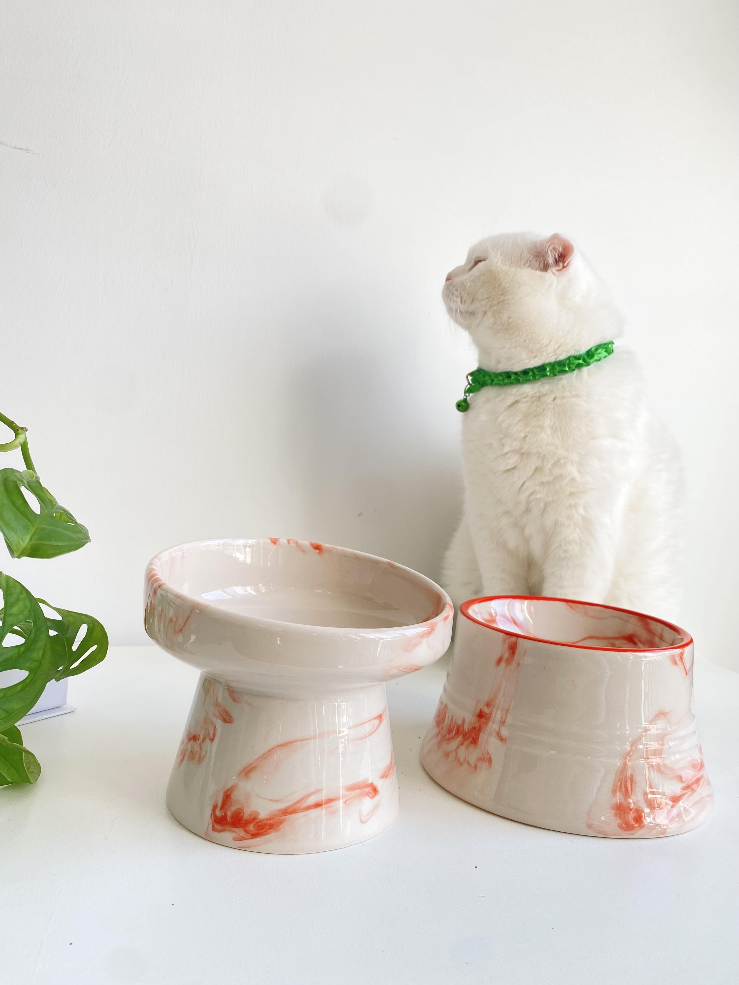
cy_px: 492
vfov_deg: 67.3
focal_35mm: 26
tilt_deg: -0.4
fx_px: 740
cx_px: 370
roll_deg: -4.2
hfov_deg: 53.1
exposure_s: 1/121
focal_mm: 4.25
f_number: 1.8
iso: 32
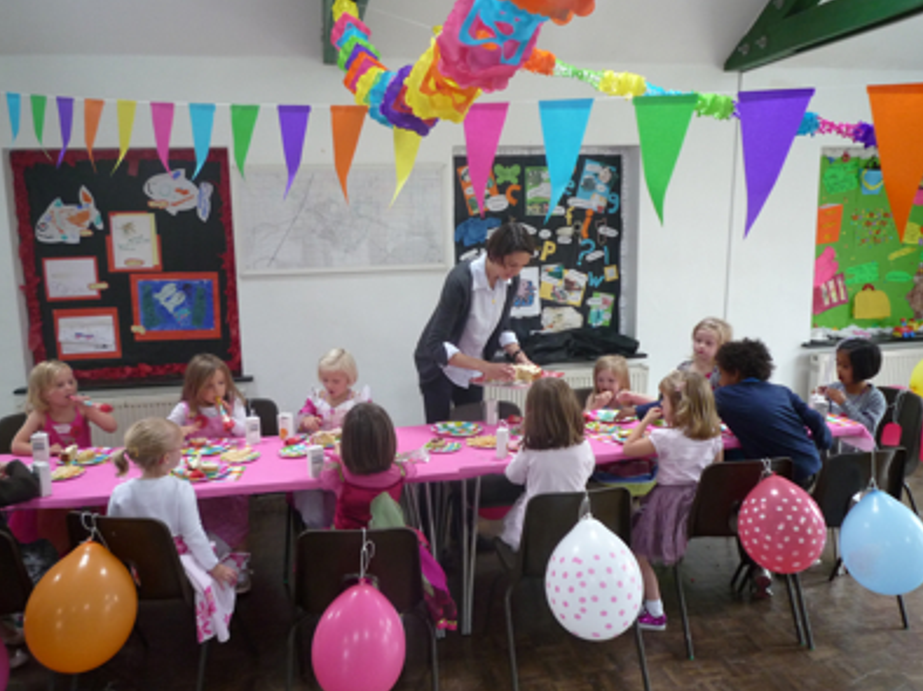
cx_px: 439
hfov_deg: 65.3
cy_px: 353
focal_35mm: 27
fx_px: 719
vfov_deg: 51.3
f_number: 2.8
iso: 200
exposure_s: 1/30
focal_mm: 4.4
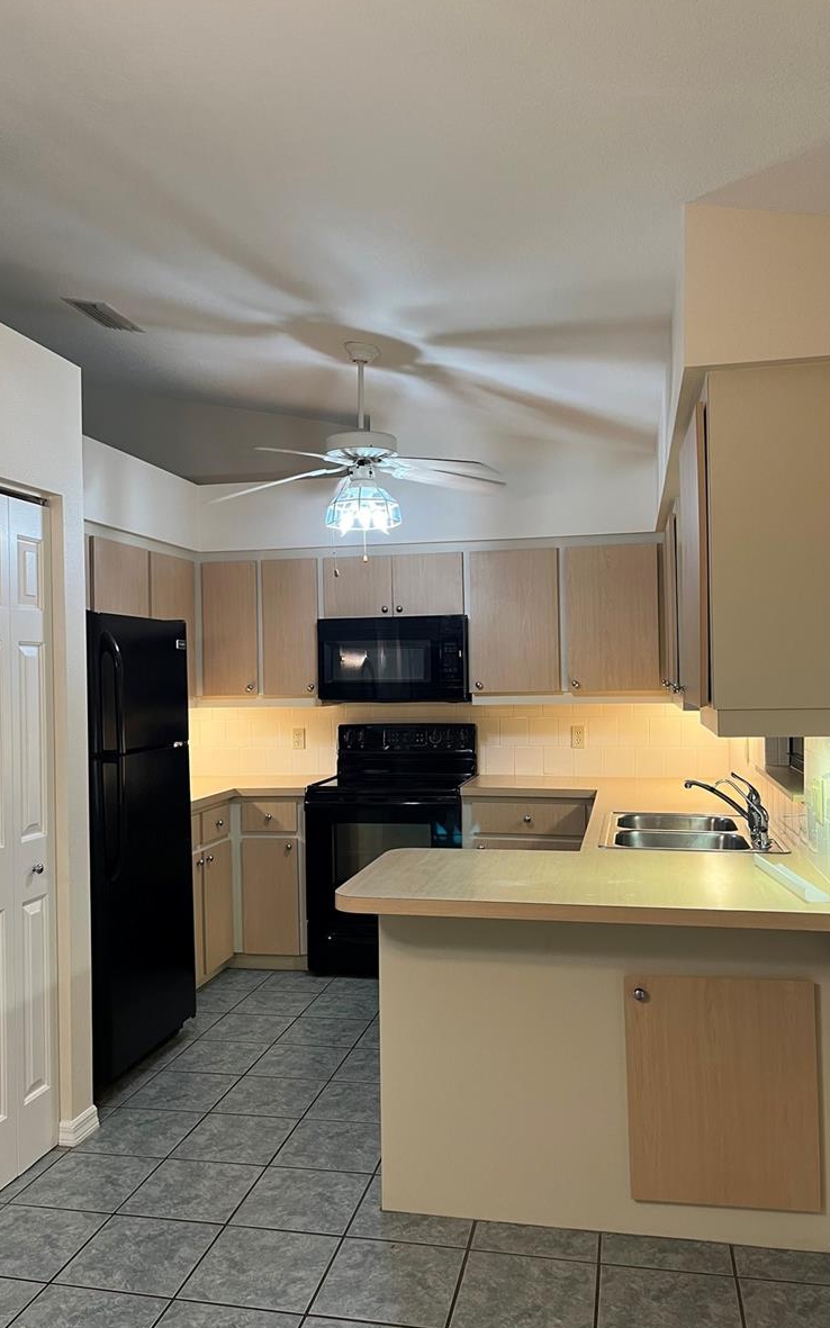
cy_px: 668
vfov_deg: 66.5
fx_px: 1014
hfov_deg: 44.5
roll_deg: +0.5
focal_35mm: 28
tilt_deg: +1.8
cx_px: 412
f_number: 1.6
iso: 80
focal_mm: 5.1
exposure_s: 1/60
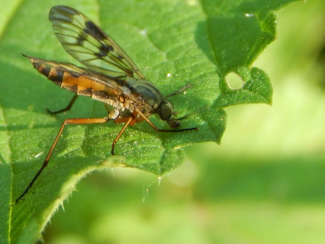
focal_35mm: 177
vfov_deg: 8.4
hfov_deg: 11.2
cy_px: 96
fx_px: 1662
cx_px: 124
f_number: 4.9
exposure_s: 1/60
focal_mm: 25.3
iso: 125
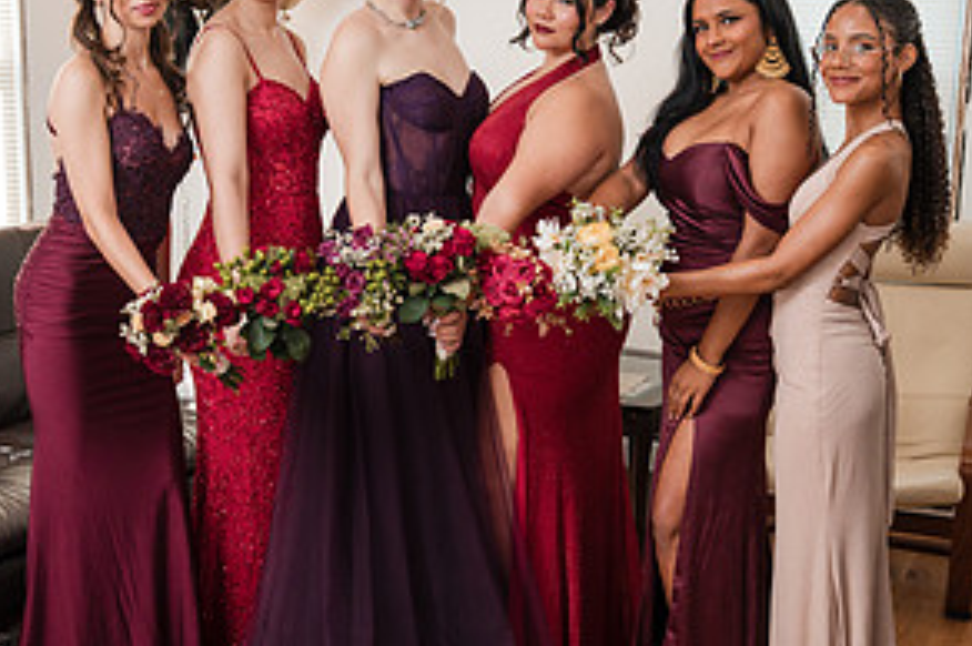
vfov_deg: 25.0
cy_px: 333
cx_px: 479
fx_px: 1456
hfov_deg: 36.9
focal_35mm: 54
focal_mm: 35
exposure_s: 1/250
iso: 800
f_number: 4
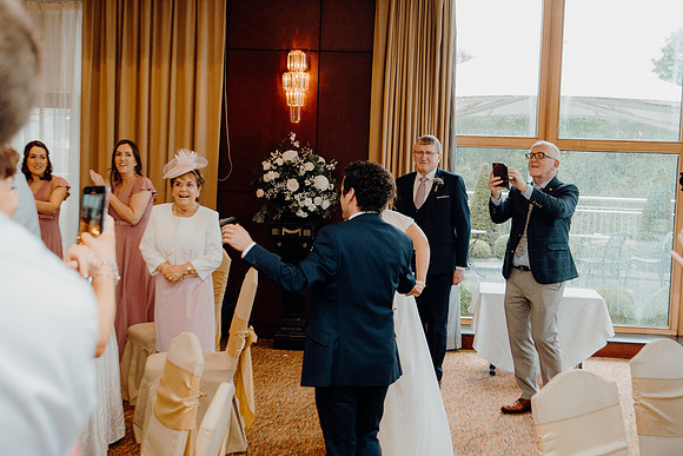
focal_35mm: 45
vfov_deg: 29.9
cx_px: 342
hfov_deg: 43.6
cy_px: 228
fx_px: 854
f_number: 2.8
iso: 1250
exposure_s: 1/200
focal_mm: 30
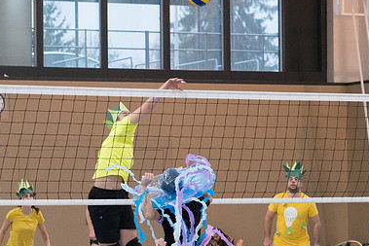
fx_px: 1220
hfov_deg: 17.2
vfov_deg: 11.5
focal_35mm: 119
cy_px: 122
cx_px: 214
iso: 6400
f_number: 2.8
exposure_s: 1/400
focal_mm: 50
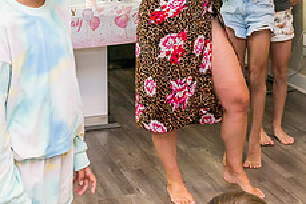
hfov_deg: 24.5
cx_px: 259
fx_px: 689
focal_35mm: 81
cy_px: -15
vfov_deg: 16.4
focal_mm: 32
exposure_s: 1/250
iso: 6400
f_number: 4.5
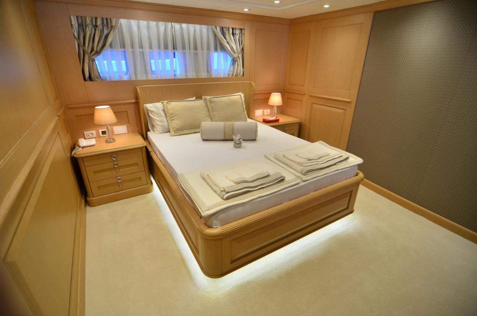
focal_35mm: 16
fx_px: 218
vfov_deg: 71.8
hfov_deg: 95.1
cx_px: 238
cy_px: 158
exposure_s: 1/30
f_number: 2.8
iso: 200
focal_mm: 11
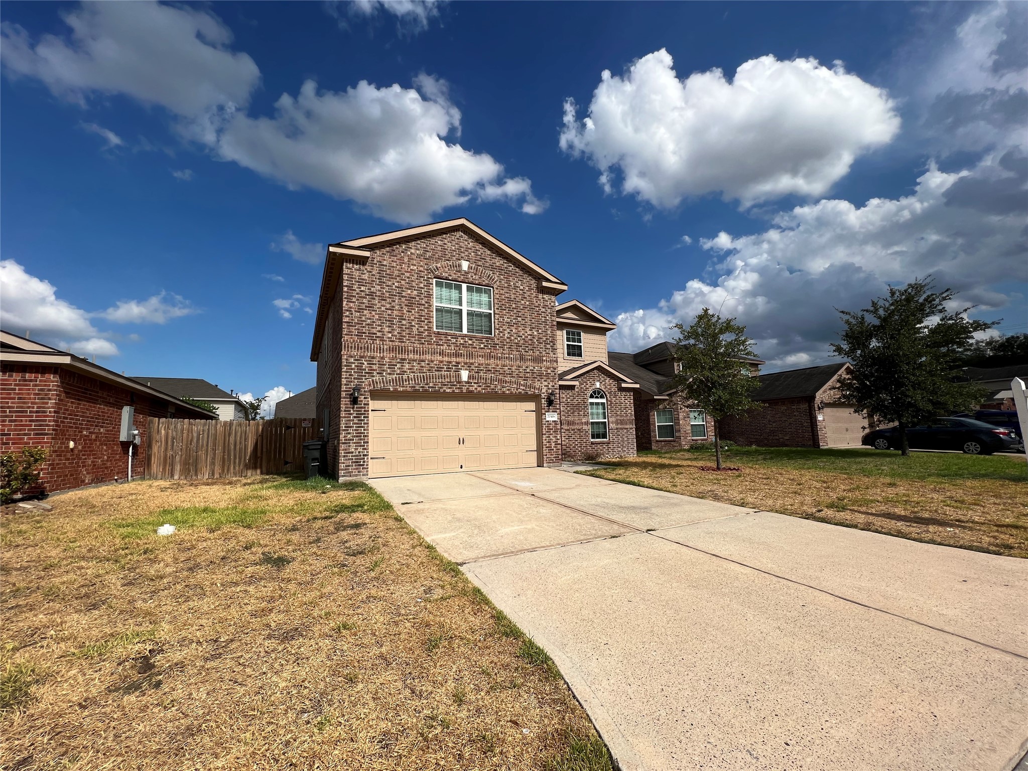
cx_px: 514
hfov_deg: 106.2
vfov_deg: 89.9
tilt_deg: +7.1
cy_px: 386
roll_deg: +2.0
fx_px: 386
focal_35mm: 13
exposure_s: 1/2732
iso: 32
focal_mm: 1.57
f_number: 1.8
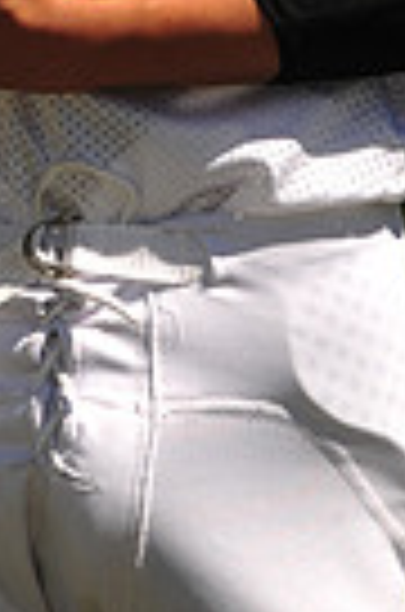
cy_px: -288
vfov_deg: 2.4
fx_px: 14518
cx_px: -40
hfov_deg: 1.6
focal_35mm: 856
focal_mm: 200
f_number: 5
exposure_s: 1/1250
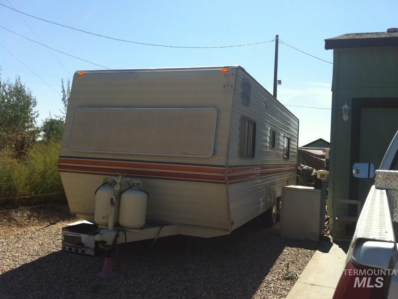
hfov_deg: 51.3
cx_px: 202
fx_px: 414
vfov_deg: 39.7
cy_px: 152
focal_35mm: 36
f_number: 2.8
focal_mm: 3.85
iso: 80
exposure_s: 1/1508
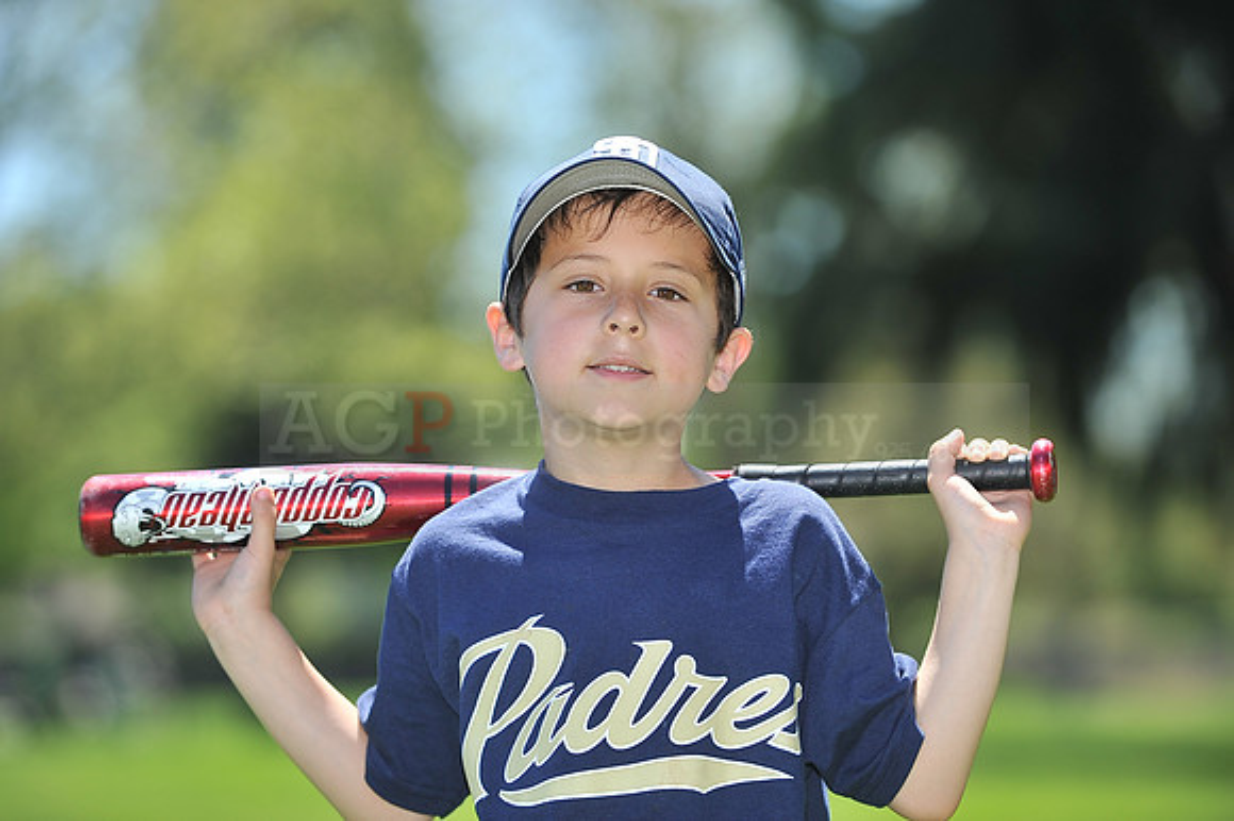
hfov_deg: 10.3
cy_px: 410
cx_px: 617
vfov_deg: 6.9
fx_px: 6851
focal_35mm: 200
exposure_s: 1/1000
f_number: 4.5
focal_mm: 200
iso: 200
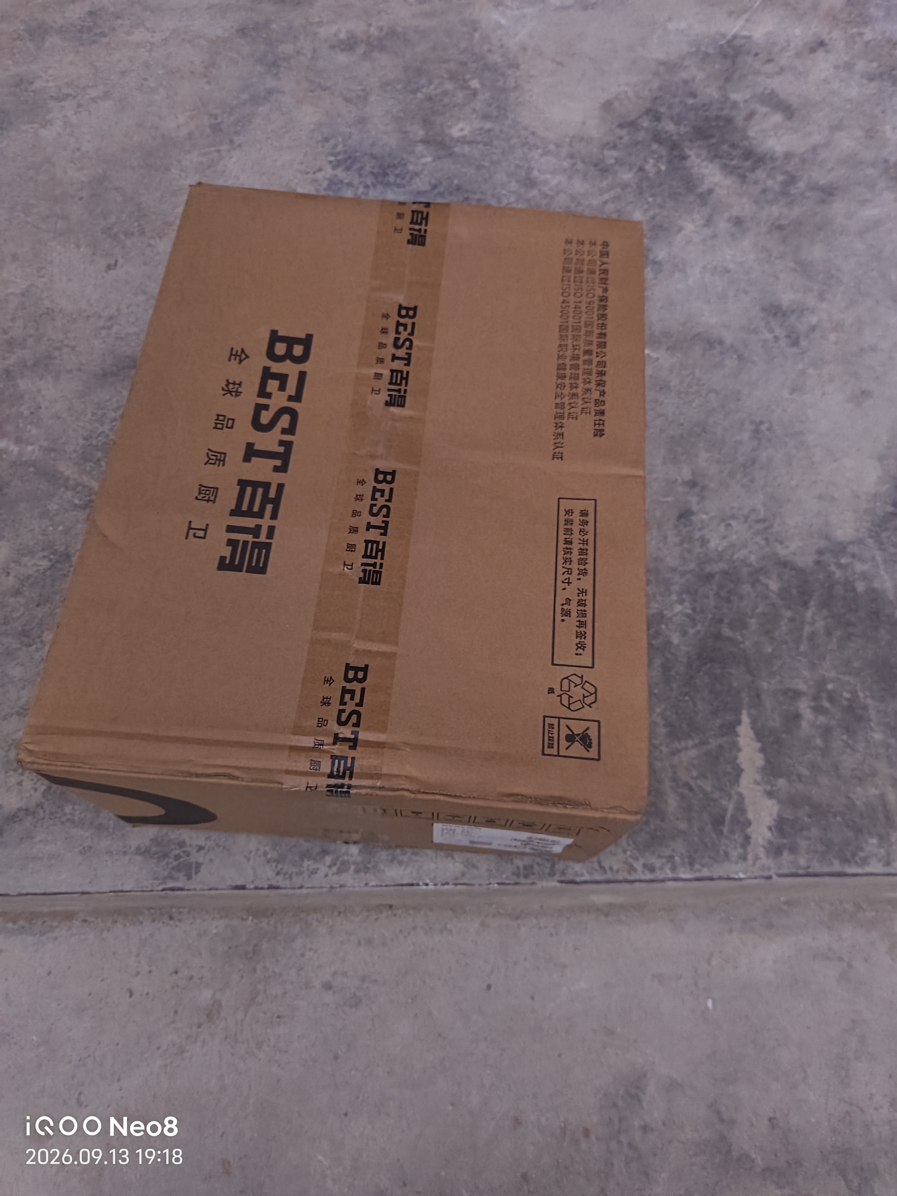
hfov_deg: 56.8
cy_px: 598
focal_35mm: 24
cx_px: 448
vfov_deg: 71.6
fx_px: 829
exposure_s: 1/50
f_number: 1.88
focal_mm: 5.56
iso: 1467
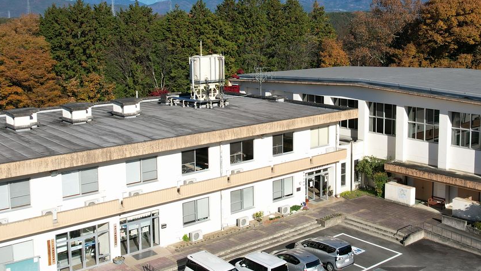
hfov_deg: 45.3
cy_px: 83
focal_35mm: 45
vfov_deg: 26.3
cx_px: 274
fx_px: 574
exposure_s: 1/2000
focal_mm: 8.38
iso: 100
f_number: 2.8
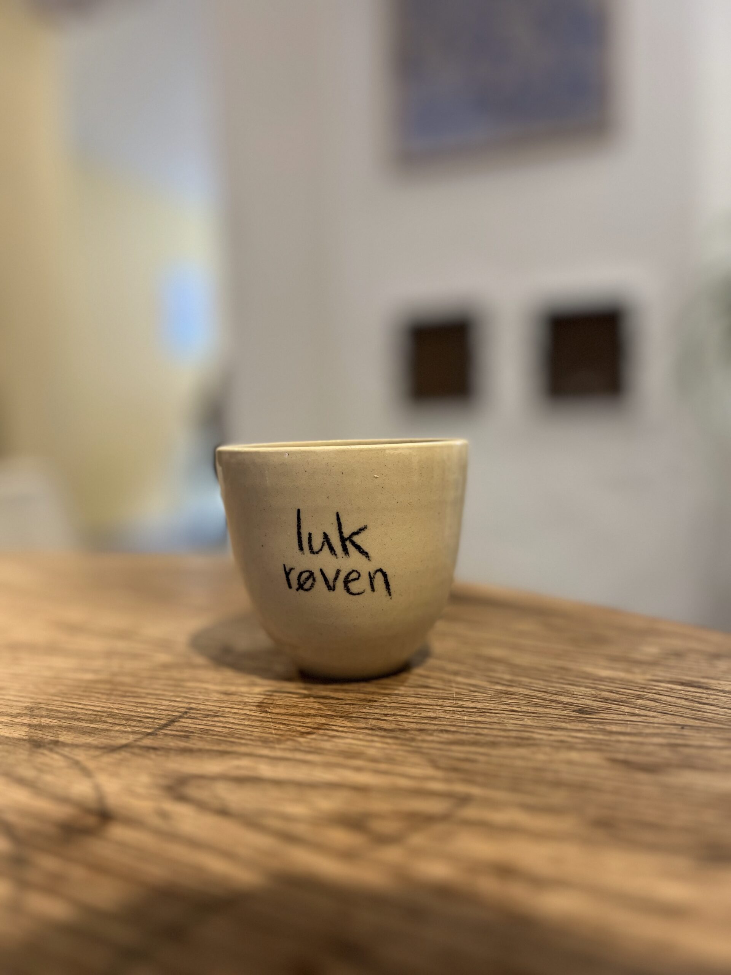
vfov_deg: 67.3
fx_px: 732
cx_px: 366
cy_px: 488
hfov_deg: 53.1
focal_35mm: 26
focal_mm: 5.1
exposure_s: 1/60
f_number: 1.6
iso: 250
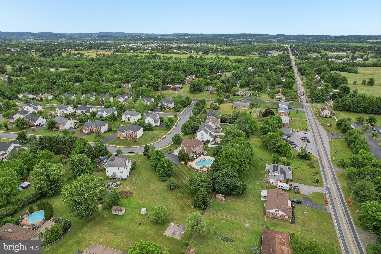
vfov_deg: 57.2
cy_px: 127
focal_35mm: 22
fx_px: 233
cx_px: 190
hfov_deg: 78.6
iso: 100
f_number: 2.8
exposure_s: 1/2500
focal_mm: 8.4
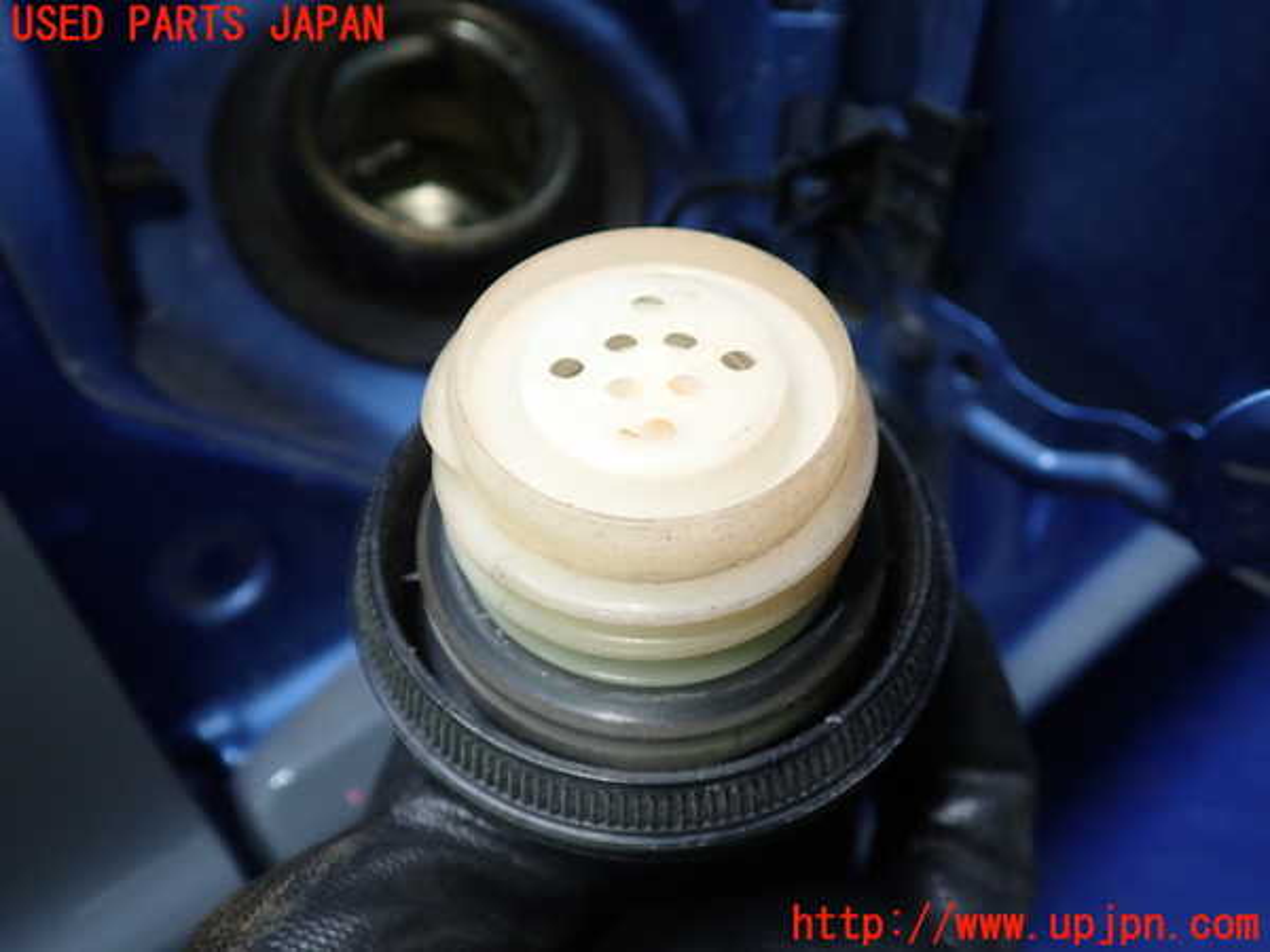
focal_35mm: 30
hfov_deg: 60.0
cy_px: 476
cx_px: 635
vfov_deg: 46.8
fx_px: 1101
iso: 200
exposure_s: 1/60
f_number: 2.3
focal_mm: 5.4
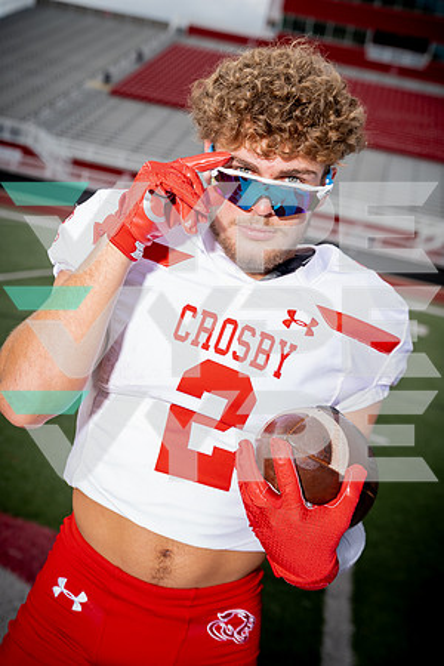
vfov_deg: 41.9
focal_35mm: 47
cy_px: 333
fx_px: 869
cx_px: 222
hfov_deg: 28.6
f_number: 4.5
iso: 200
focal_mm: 47
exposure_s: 1/1000
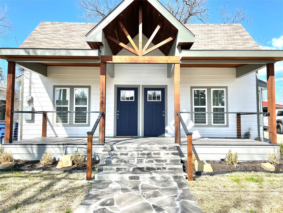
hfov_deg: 67.3
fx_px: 213
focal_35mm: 26
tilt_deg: +3.8
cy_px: 106
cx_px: 142
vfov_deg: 53.1
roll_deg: +0.1
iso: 32
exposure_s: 1/2747
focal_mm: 4.2
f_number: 1.6
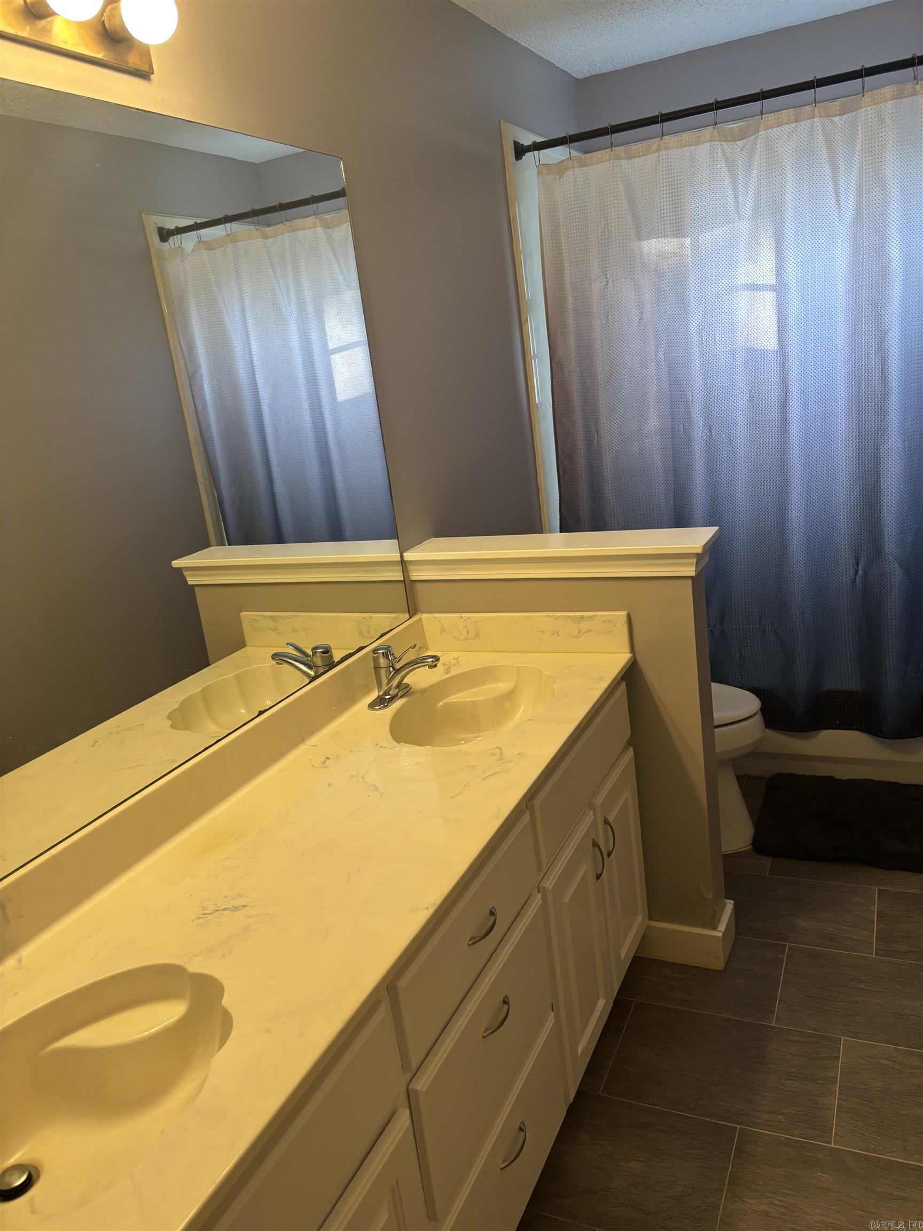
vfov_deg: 67.3
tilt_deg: -15.6
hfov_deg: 53.1
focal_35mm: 26
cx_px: 462
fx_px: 924
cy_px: 616
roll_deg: +6.2
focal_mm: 5.96
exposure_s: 1/60
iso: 125
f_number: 1.6
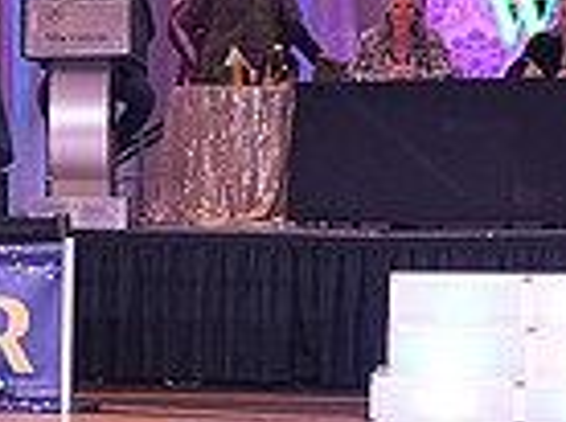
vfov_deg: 8.5
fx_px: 2840
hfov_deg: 10.4
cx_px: -611
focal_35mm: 174
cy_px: 264
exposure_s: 1/250
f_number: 6.3
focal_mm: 29
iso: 3200
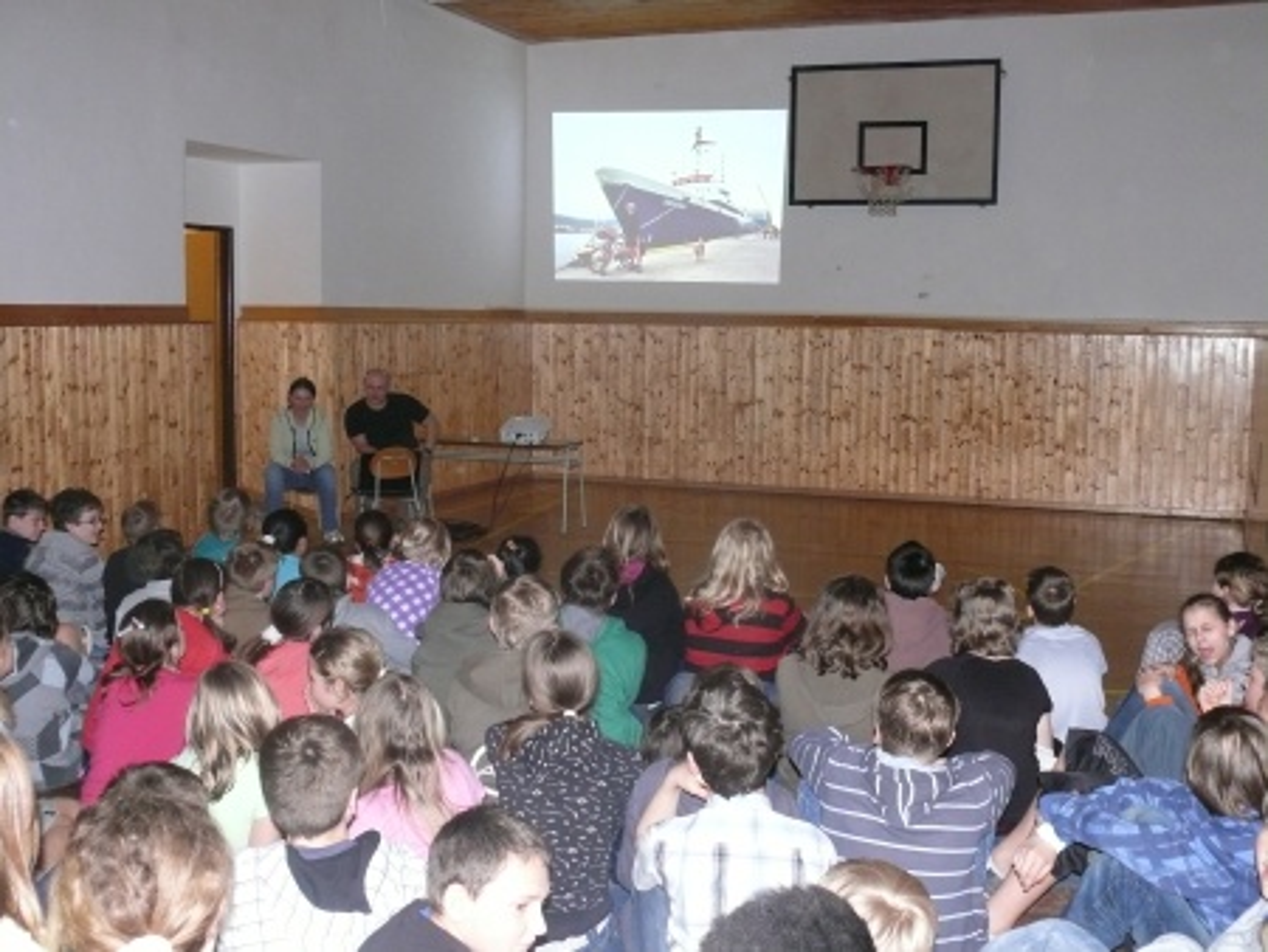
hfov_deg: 46.8
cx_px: 634
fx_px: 1466
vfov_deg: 36.0
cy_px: 476
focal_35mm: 40
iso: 400
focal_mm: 8.4
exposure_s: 1/30
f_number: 2.8
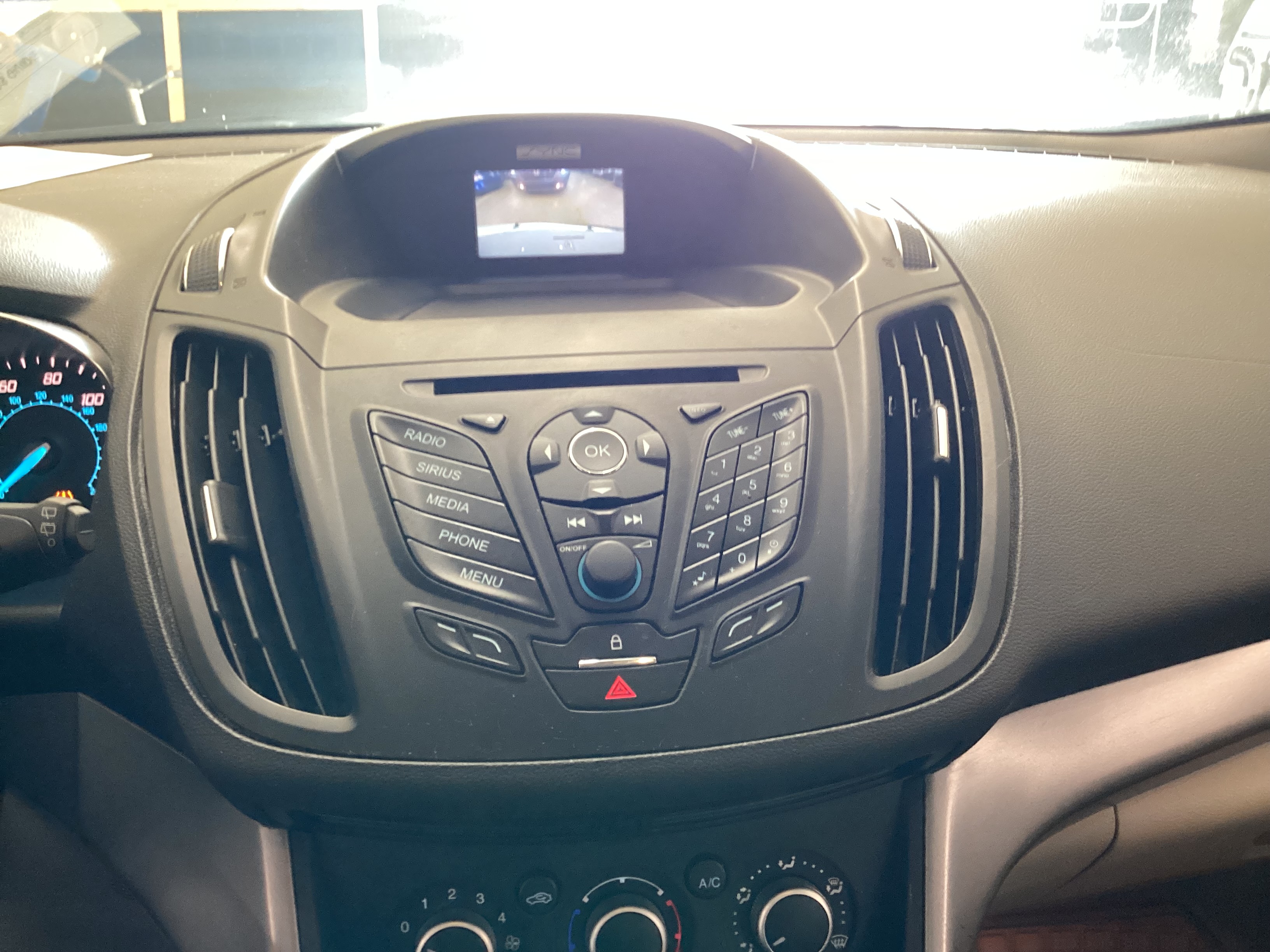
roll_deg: -0.2
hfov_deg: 58.4
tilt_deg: -24.7
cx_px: 635
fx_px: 1137
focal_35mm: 31
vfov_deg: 45.4
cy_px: 476
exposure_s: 1/50
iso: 250
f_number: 2.4
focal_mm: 3.3
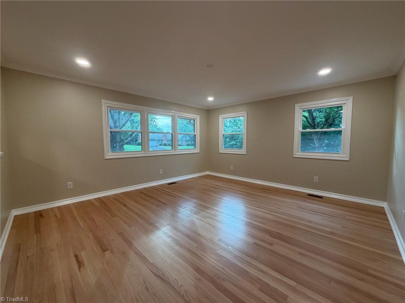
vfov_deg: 85.7
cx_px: 202
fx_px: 164
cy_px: 152
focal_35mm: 14
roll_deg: +0.4
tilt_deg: -3.9
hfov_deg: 102.1
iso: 200
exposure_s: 1/120
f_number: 2.2
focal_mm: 2.22
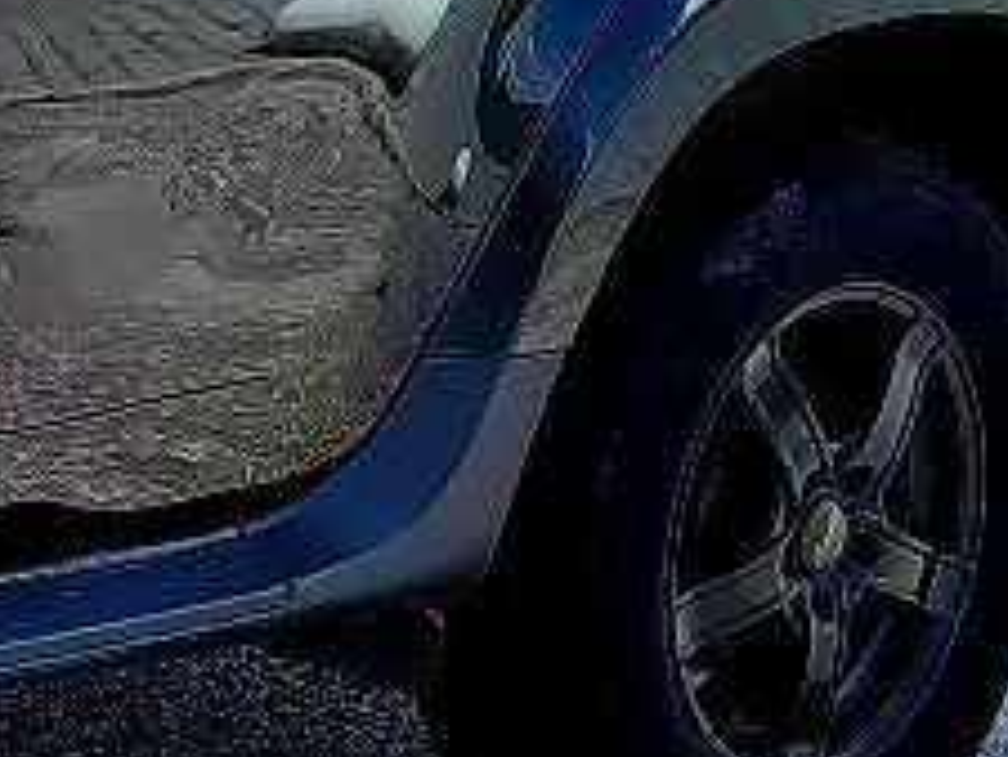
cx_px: -1111
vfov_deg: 7.3
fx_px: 5944
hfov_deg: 9.0
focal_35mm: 204
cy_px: -40
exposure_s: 1/1000
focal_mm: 5.24
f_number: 1.7
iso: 52
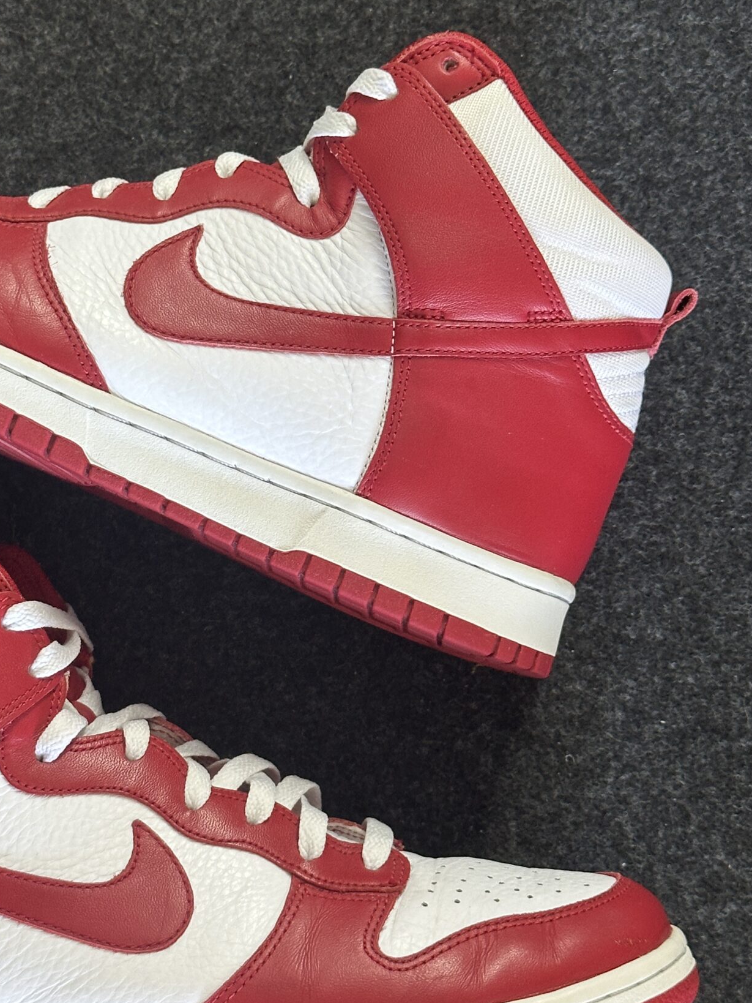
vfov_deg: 25.9
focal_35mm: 75
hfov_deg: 19.5
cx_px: 187
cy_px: 595
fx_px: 2172
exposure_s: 1/50
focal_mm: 6.86
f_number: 1.78
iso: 160
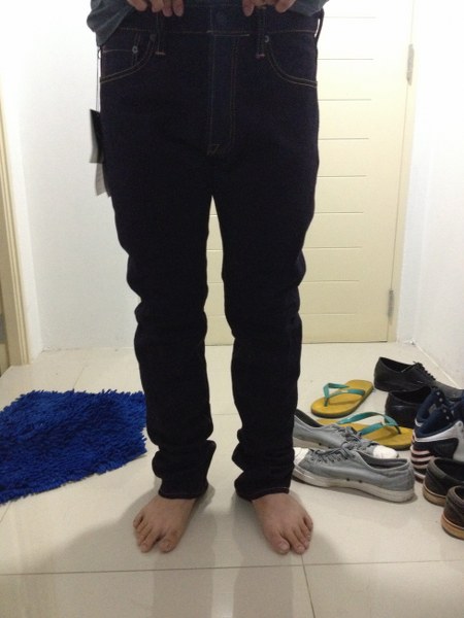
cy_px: 309
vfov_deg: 52.6
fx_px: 626
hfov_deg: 40.7
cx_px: 232
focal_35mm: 35
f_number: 2.4
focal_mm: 4.28
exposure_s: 1/17
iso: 500
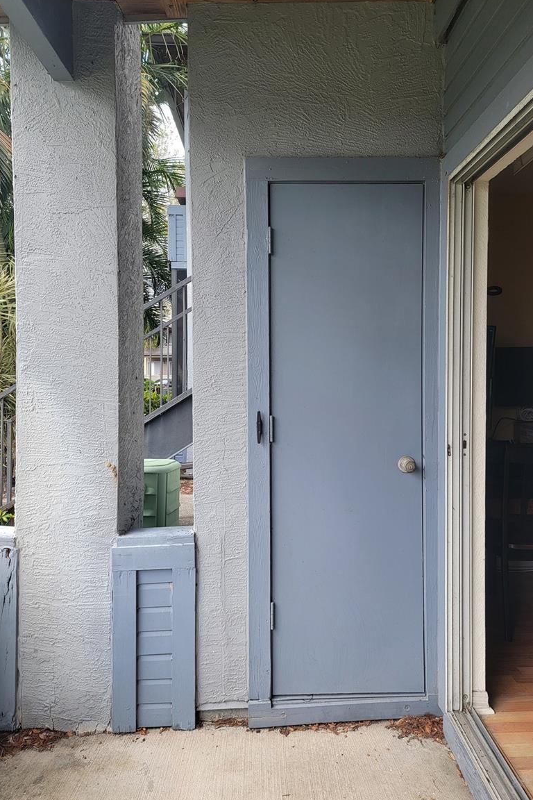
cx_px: 283
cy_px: 387
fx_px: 577
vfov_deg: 69.4
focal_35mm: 26
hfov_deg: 49.5
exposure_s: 1/142
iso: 16
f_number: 1.8
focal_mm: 6.7
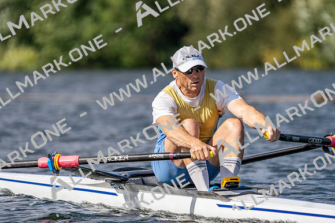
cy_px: 112
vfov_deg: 3.2
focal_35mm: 426
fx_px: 3965
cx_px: 168
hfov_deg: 4.8
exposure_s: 1/1600
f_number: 6.3
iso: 160
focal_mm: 426
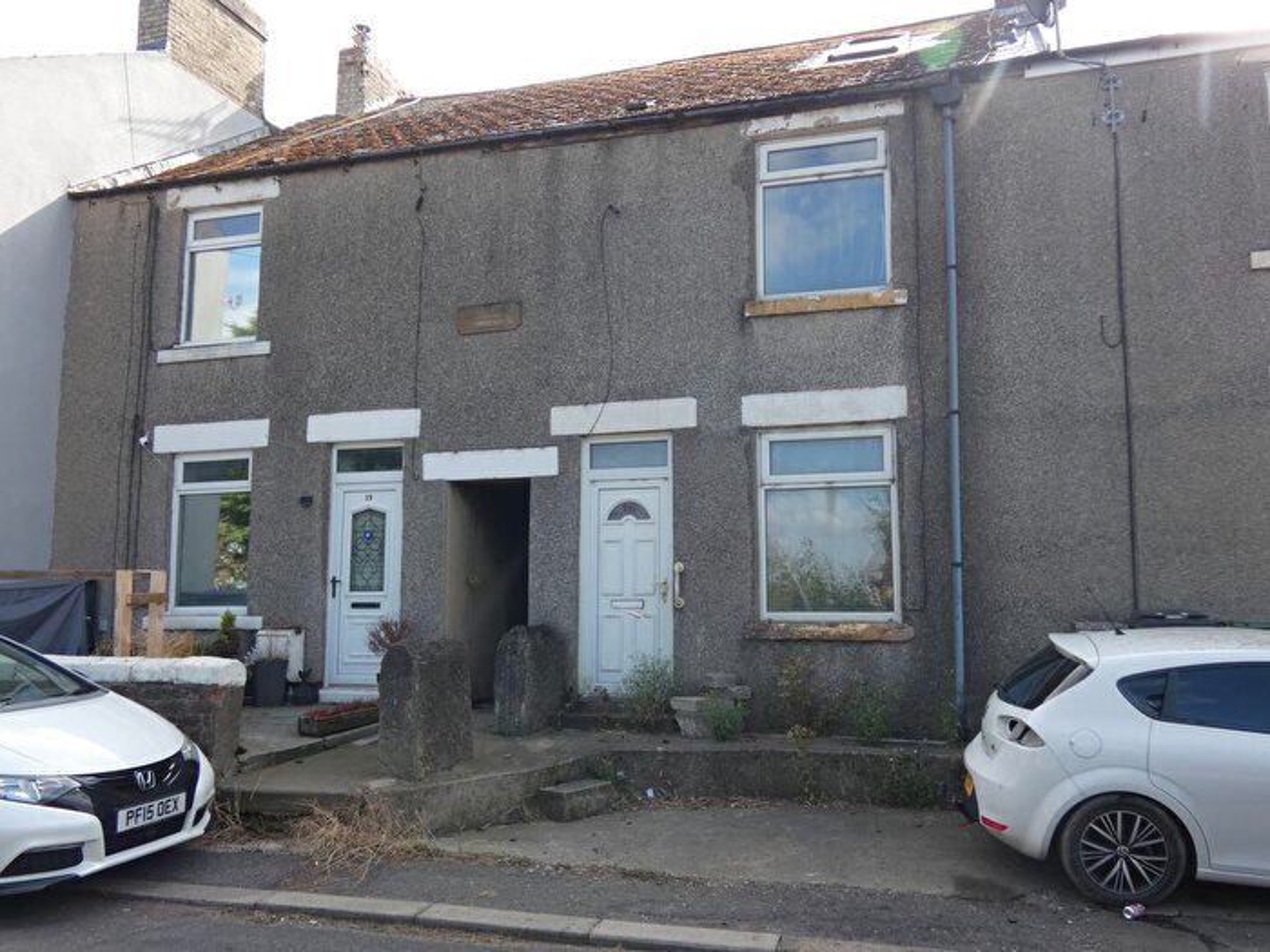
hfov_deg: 60.0
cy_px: 476
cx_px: 635
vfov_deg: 46.8
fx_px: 1101
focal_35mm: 30
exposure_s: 1/320
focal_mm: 5.3
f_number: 3.3
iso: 80
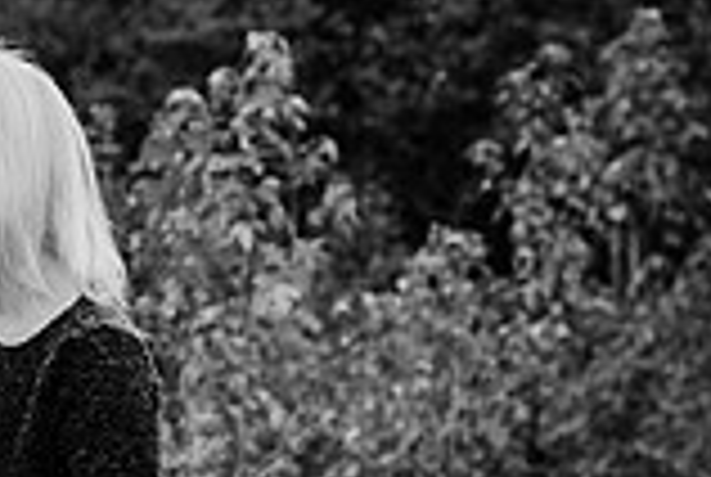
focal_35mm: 88
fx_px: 1741
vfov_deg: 15.6
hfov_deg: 21.8
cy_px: 218
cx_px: -81
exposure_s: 1/1250
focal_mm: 24
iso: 200
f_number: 2.5
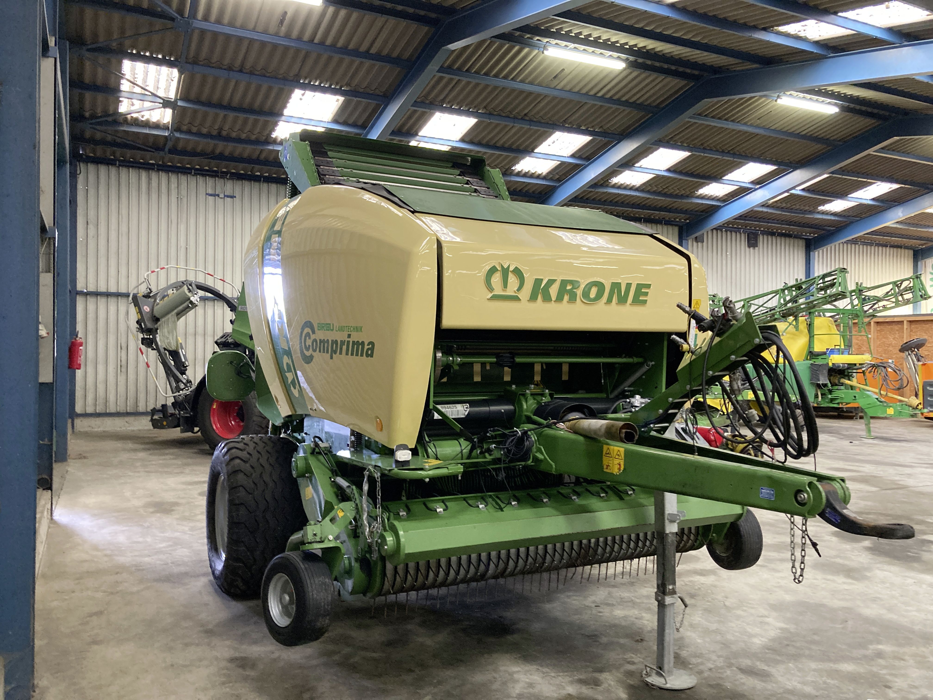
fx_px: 755
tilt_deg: -0.9
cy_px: 350
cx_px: 466
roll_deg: -0.7
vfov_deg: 49.7
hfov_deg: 63.4
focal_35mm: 28
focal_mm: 3.99
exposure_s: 1/33
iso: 250
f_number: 1.8
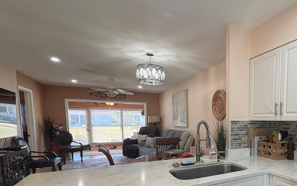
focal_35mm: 23
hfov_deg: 72.0
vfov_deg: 51.0
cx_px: 222
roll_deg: +0.7
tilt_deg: -4.5
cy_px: 137
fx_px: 186
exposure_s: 1/120
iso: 200
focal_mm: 2.22
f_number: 2.2
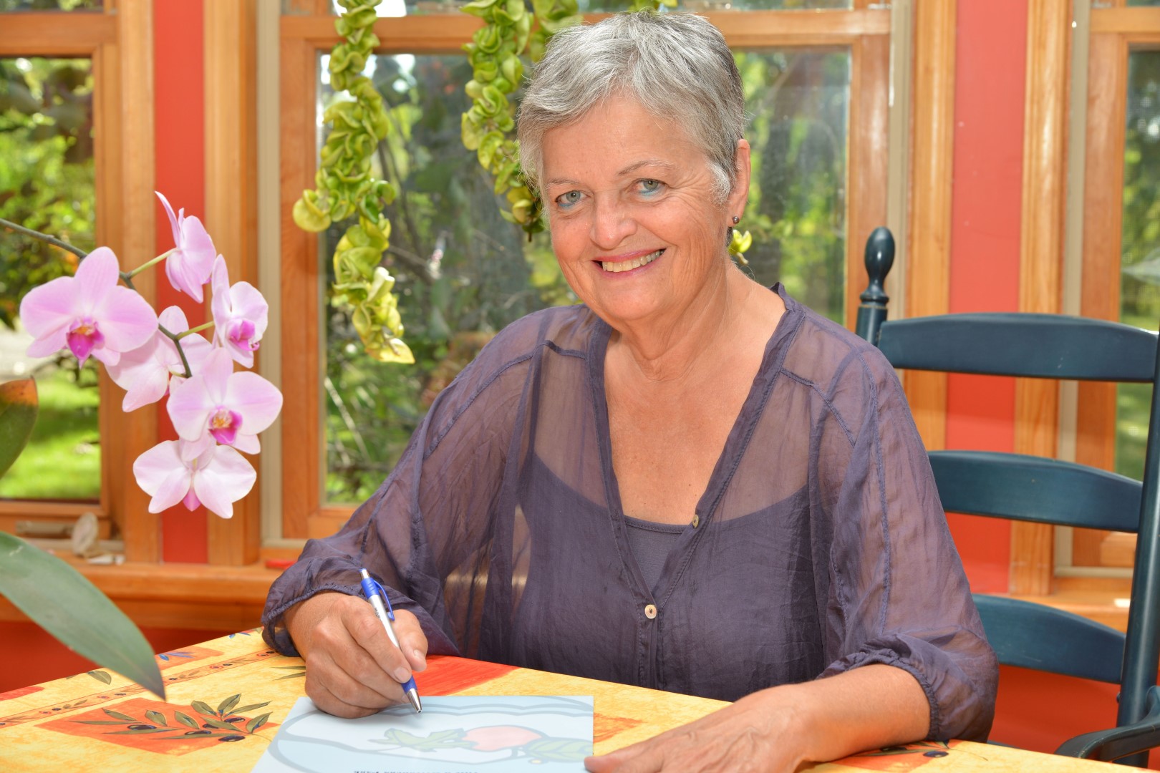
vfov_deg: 23.4
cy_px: 386
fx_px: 1869
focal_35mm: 58
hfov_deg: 34.5
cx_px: 580
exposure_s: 1/200
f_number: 6.3
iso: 320
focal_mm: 58
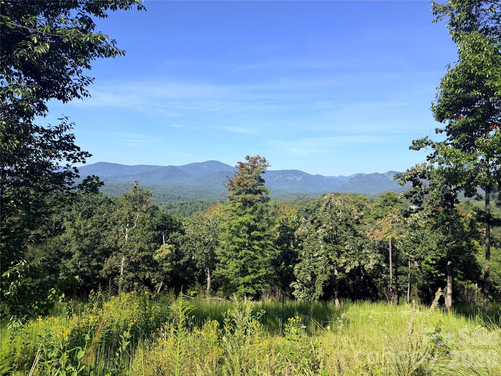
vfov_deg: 56.8
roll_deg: -1.6
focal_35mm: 24
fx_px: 347
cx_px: 250
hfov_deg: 71.6
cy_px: 188
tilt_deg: -1.6
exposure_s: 1/4405
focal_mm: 6.76
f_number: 1.78
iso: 80
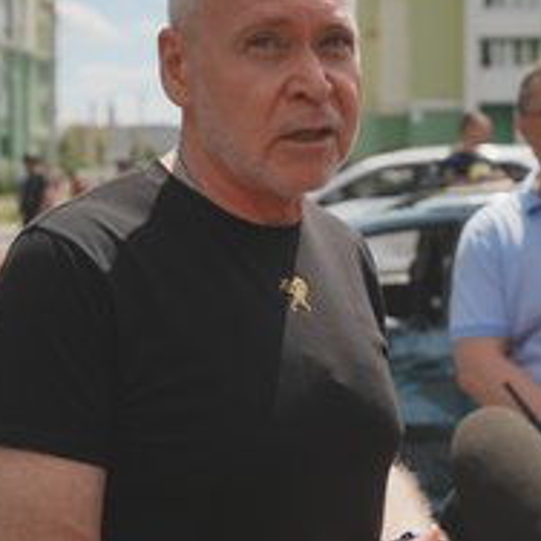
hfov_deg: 26.5
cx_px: 279
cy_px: 213
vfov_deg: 26.4
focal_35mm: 65
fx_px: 1149
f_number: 3.5
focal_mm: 36
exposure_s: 1/1600
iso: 50
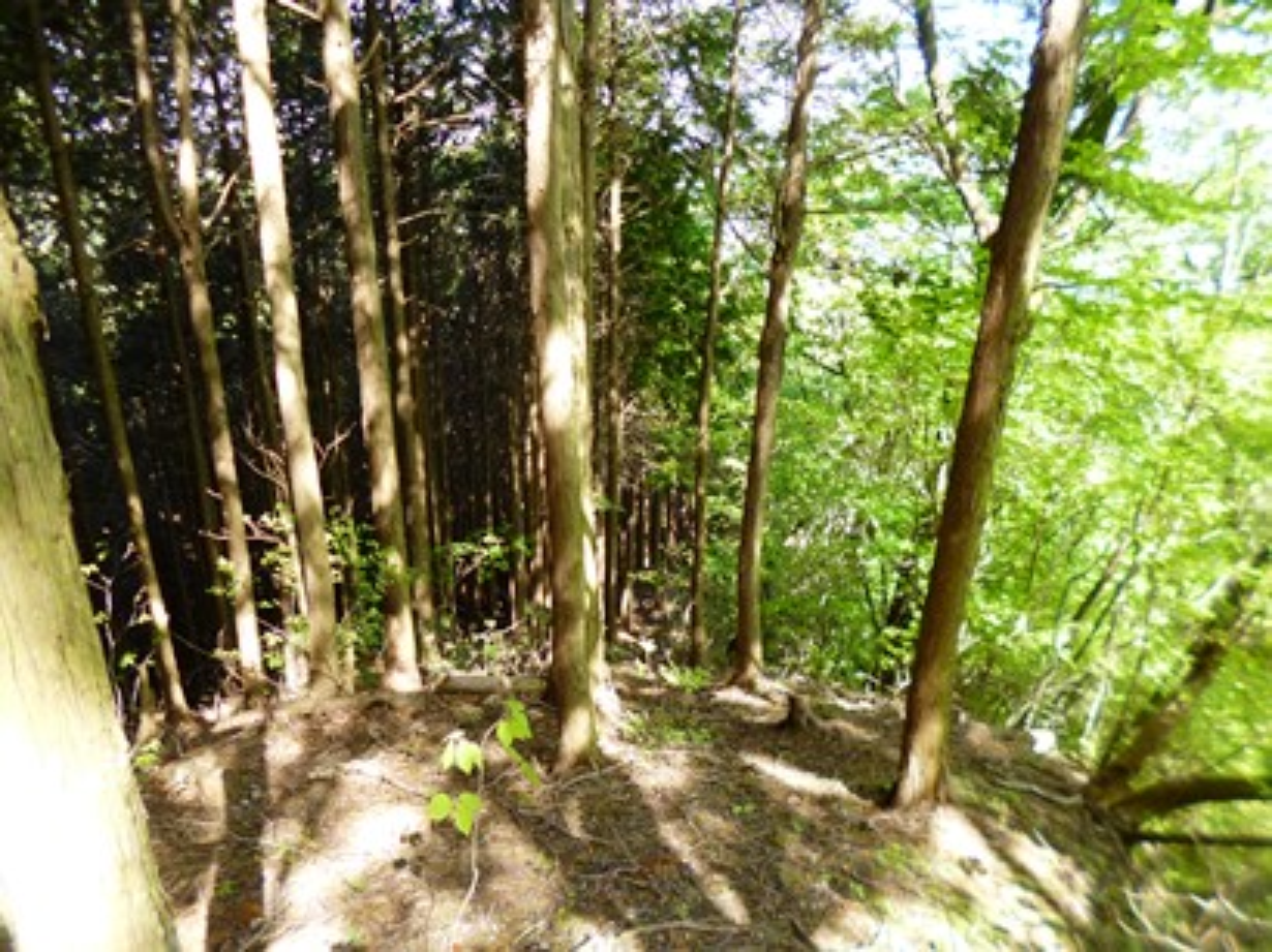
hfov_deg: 71.6
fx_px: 881
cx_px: 636
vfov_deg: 56.8
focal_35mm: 24
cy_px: 476
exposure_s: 1/60
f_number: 2.5
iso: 125
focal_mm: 4.3
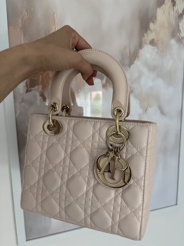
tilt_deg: -8.4
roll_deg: +0.6
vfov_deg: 67.3
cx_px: 92
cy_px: 123
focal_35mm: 26
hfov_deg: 53.1
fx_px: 184
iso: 400
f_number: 1.6
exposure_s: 1/60
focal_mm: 5.96
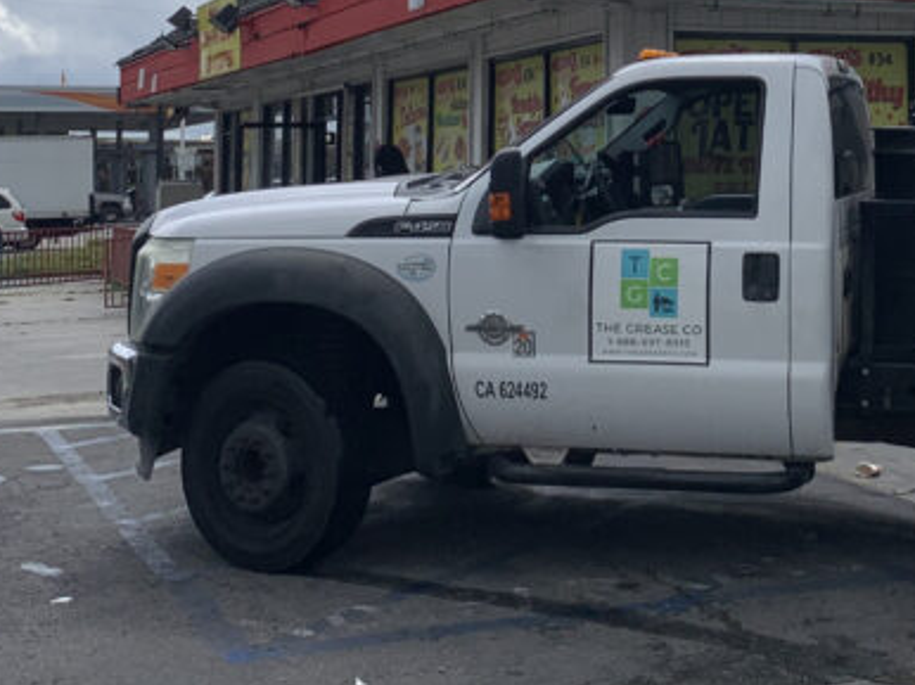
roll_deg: +0.6
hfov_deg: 27.5
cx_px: 761
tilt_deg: +5.1
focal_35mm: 69
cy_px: 31
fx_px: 1823
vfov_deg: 20.7
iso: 25
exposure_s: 1/5714
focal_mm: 4.25
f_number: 1.8
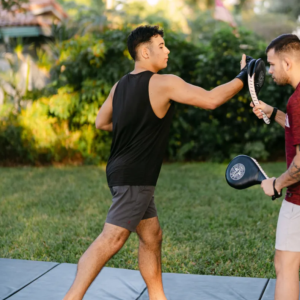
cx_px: 200
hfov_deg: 20.1
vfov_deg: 20.2
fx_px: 843
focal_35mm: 86
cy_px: 121
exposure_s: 1/2500
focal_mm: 50
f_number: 1.2
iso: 640
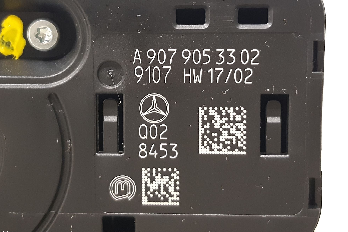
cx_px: 170
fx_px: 271
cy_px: 99
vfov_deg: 46.3
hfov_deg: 65.5
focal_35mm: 28
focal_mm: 3.93
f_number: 1.7
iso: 500
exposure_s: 1/25
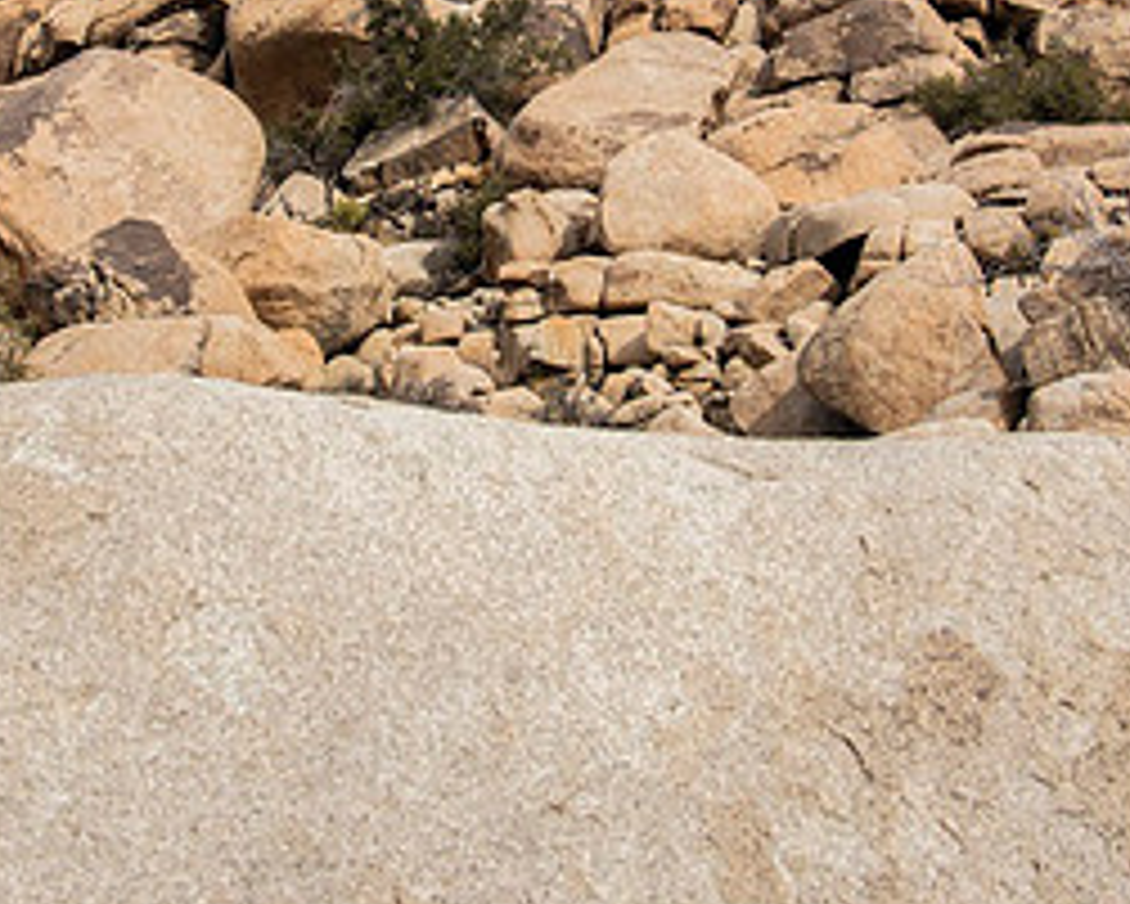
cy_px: 83
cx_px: 450
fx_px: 1740
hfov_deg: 35.9
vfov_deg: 28.0
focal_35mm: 52
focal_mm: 24
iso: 100
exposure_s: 1/1250
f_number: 4
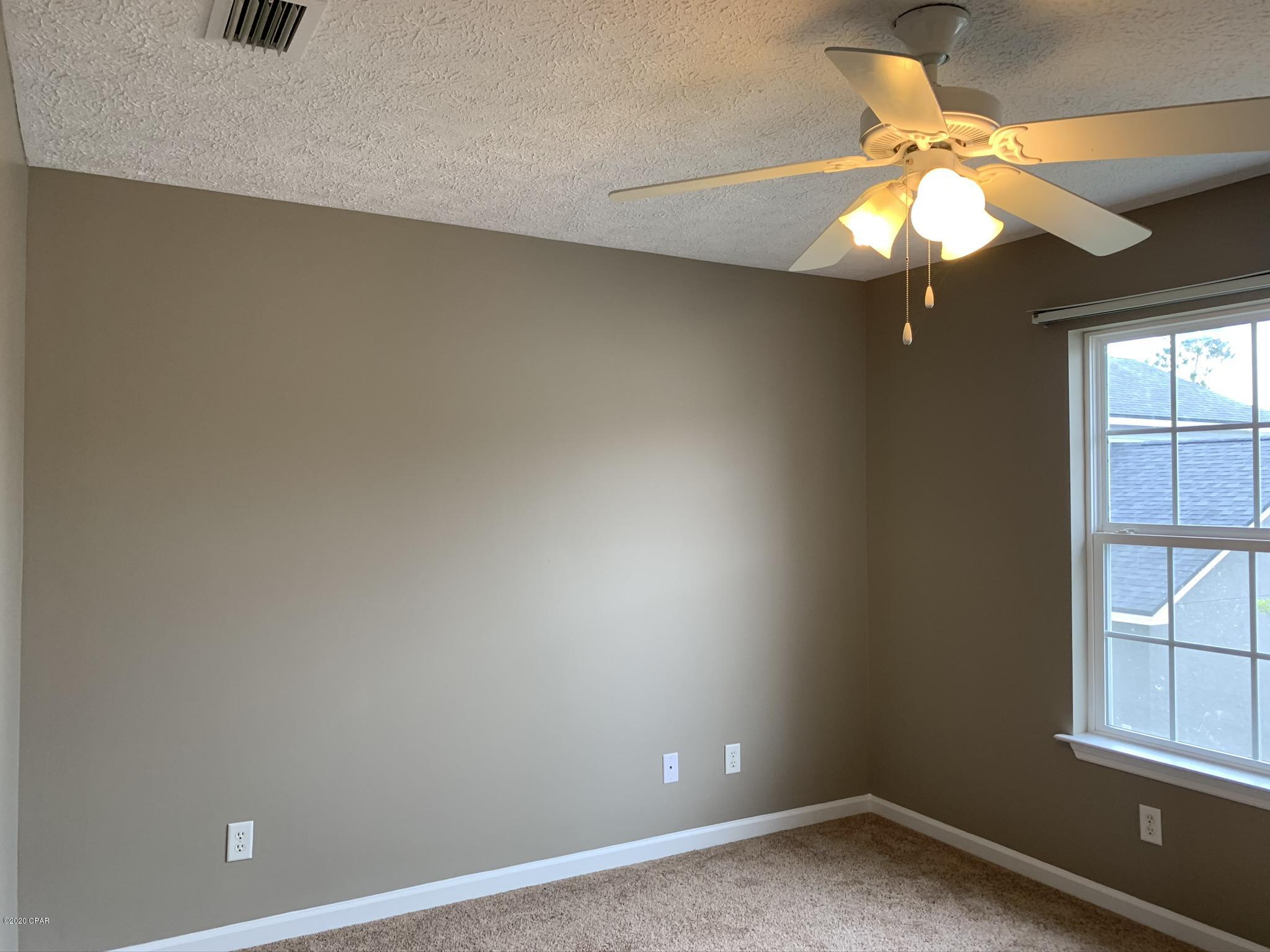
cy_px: 476
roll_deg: -0.4
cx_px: 635
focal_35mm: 26
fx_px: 954
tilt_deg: +1.6
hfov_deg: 67.3
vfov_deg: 53.1
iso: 80
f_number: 1.8
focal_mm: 4.25
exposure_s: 1/60
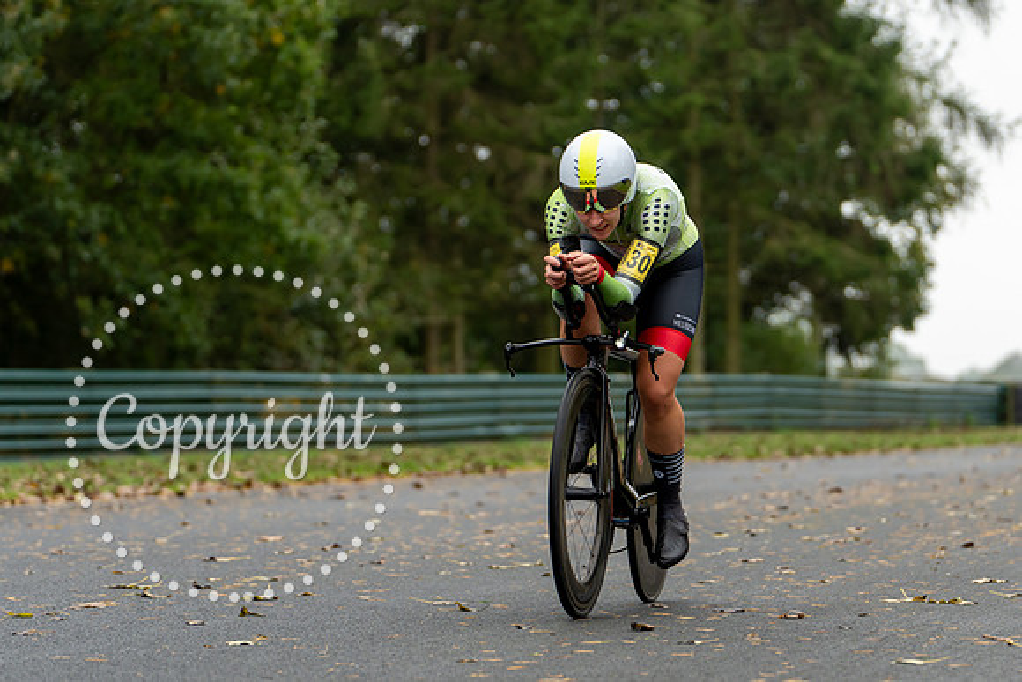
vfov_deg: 9.2
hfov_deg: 13.8
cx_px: 641
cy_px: 356
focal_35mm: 149
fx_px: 4229
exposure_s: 1/1250
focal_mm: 107
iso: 640
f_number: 2.8
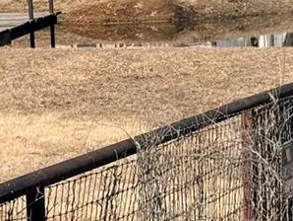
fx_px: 2092
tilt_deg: -3.0
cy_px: 40
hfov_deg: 8.0
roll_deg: +1.9
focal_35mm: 247
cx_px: 104
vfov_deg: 6.0
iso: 64
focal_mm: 6.76
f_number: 1.78
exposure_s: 1/7874
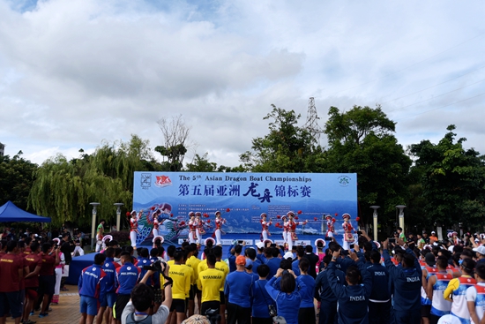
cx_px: 242
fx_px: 472
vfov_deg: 37.9
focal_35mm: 35
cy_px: 162
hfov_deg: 54.4
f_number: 4.5
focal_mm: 35
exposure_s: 1/800
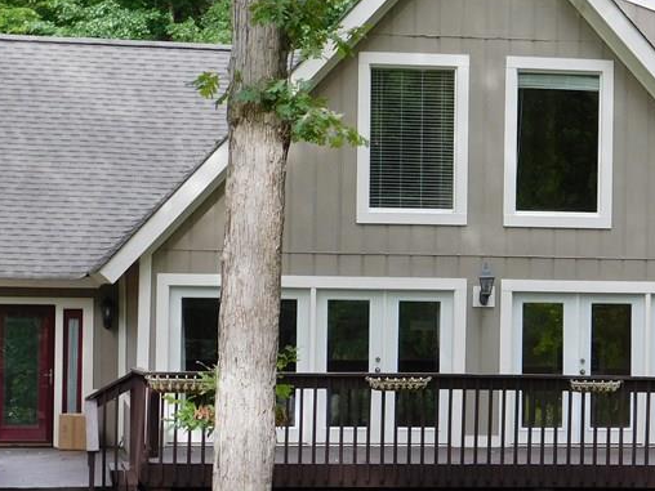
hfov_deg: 16.5
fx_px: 2252
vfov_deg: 12.4
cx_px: 462
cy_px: 317
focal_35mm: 119
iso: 125
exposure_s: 1/100
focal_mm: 10.4
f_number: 4
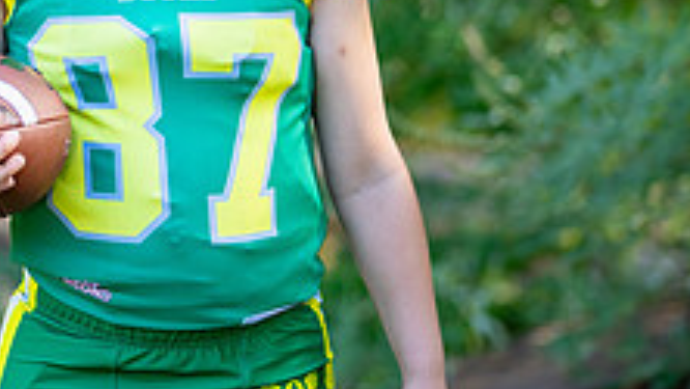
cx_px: 174
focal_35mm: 176
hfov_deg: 12.2
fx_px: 3221
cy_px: 10
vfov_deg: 6.9
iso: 100
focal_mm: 50
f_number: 1.2
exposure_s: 1/1000
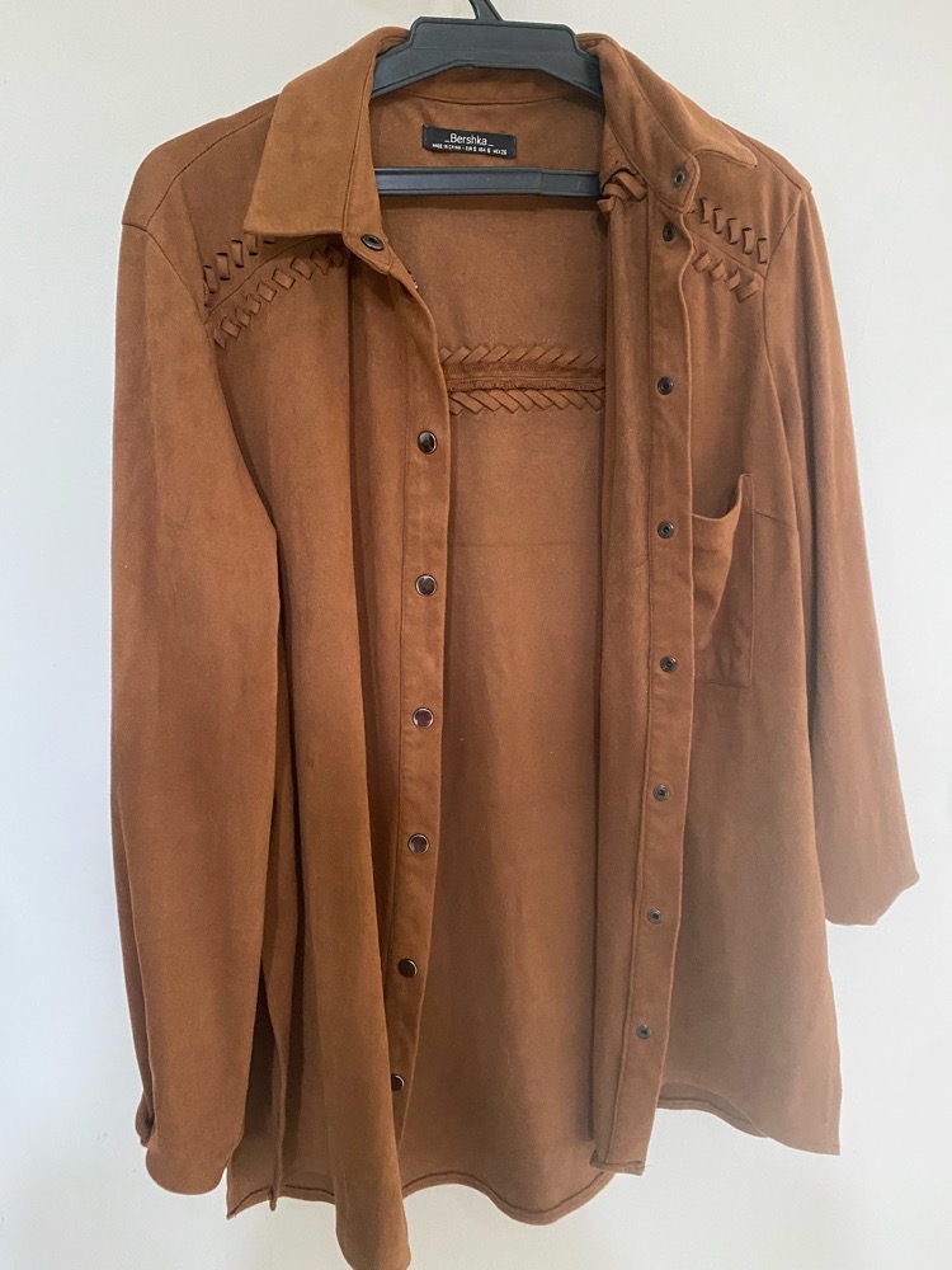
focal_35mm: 26
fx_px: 953
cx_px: 476
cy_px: 635
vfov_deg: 67.3
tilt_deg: -9.1
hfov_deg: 53.1
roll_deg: +2.1
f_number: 1.8
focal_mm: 4.25
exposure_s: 1/58
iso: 500
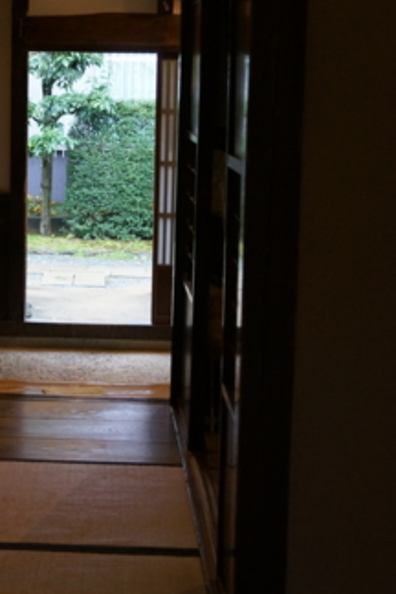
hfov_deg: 18.0
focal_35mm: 75
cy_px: 242
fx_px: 1236
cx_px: 63
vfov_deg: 27.0
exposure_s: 1/60
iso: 1250
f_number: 4.5
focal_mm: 27
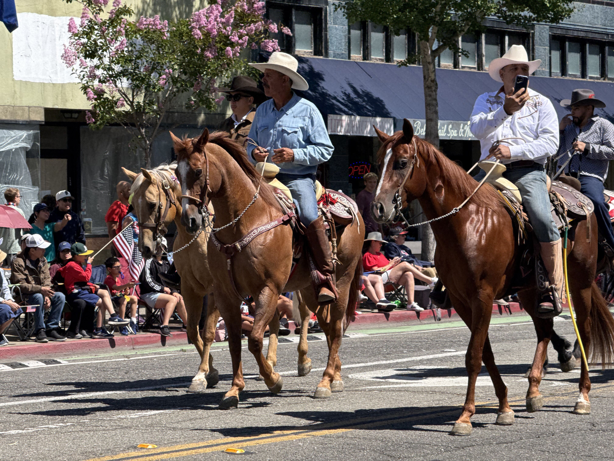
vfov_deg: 12.3
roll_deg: +0.1
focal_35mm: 120
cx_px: 307
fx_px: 2128
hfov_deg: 16.4
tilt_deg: +0.0
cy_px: 230
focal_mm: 15.66
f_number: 2.8
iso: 64
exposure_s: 1/938
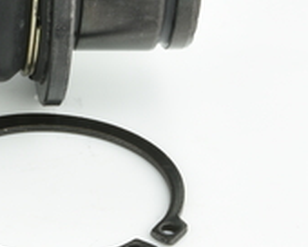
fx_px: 2179
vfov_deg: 6.5
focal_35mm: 239
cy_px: 73
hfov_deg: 8.0
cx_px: -85
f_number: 29
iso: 64
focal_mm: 60
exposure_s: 1/2
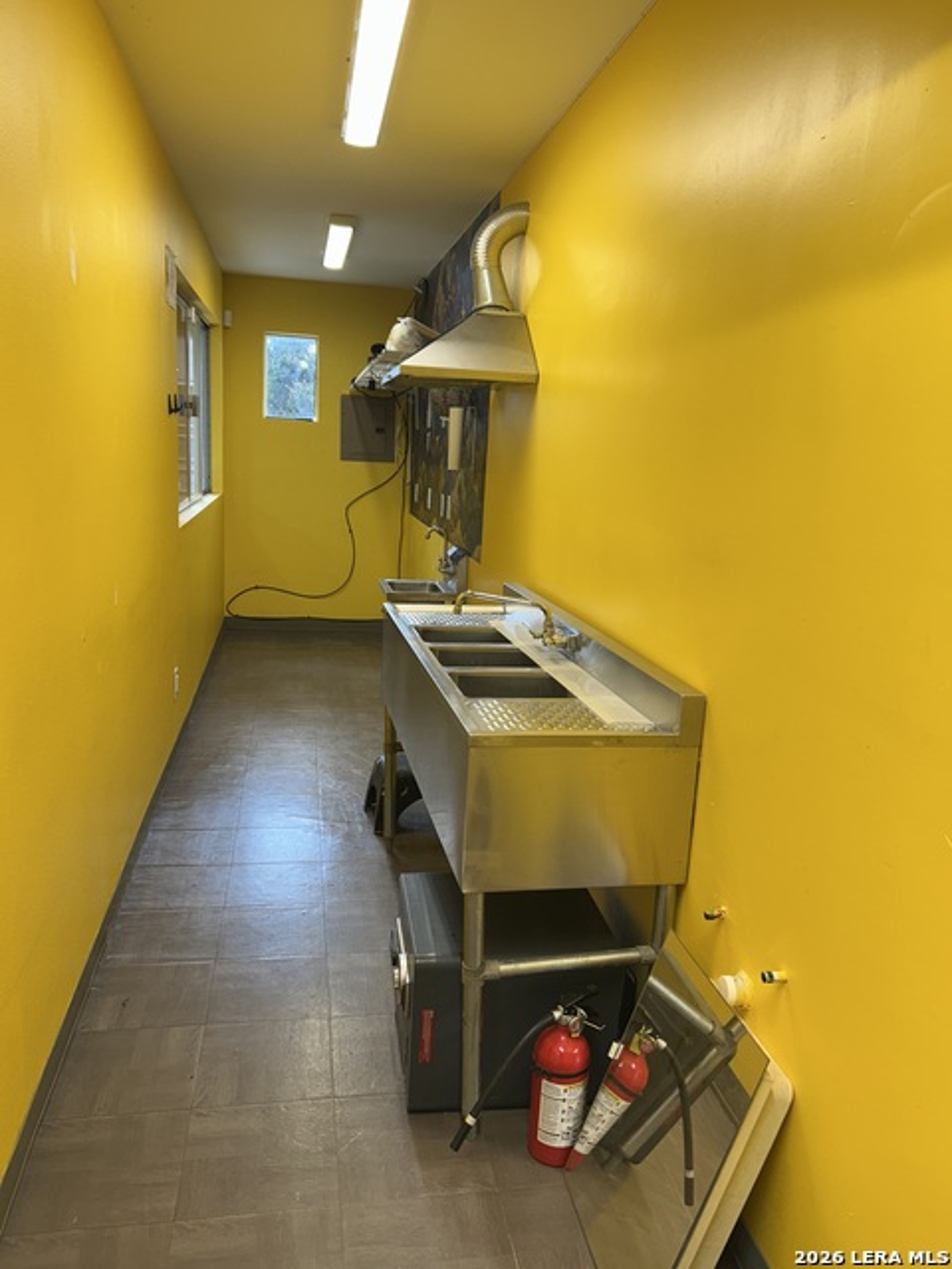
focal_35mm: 26
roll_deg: -4.5
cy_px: 634
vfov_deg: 67.3
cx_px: 476
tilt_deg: -10.5
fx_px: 953
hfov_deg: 53.1
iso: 50
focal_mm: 5.7
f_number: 1.5
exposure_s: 1/120
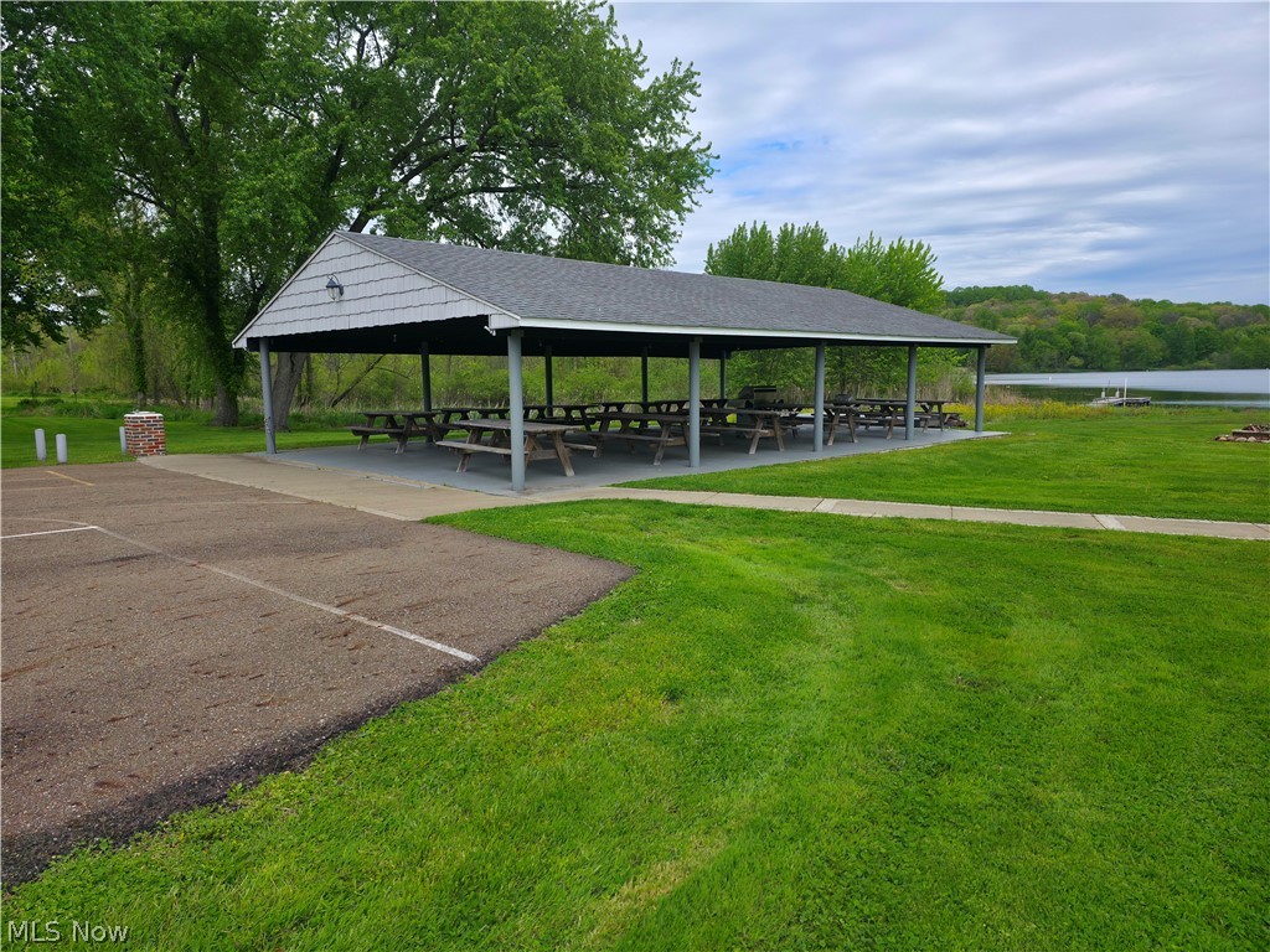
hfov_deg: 73.9
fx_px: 844
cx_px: 635
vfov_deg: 58.9
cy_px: 476
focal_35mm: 23
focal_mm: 6.3
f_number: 1.7
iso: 50
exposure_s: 1/3333
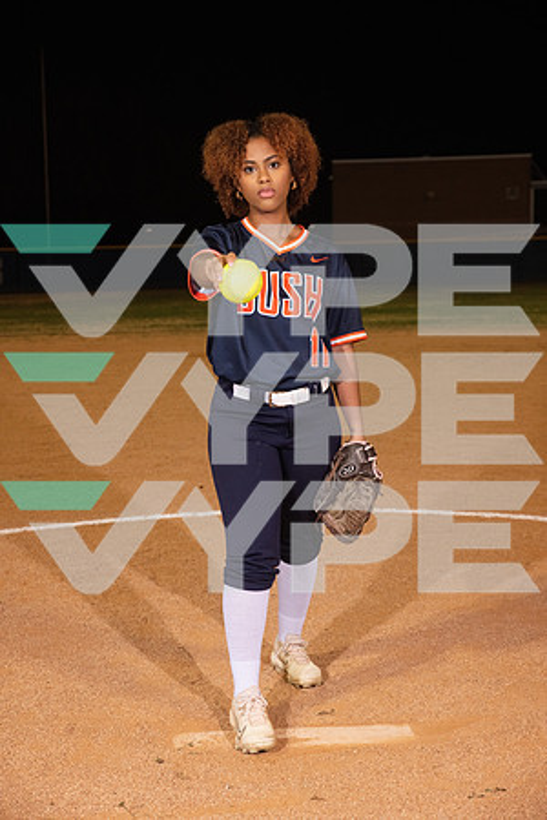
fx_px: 1322
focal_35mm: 58
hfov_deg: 23.4
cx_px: 274
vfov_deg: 34.5
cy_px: 410
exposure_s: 1/500
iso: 1000
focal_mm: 58
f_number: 6.3
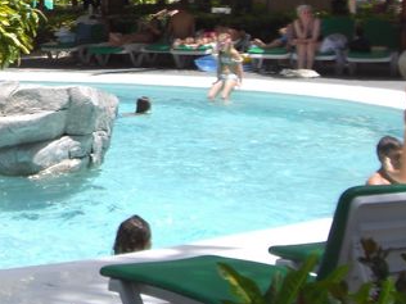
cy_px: -37
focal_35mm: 123
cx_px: -125
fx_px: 1443
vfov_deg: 11.8
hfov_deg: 15.3
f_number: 8
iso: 64
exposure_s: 1/125
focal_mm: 6.2
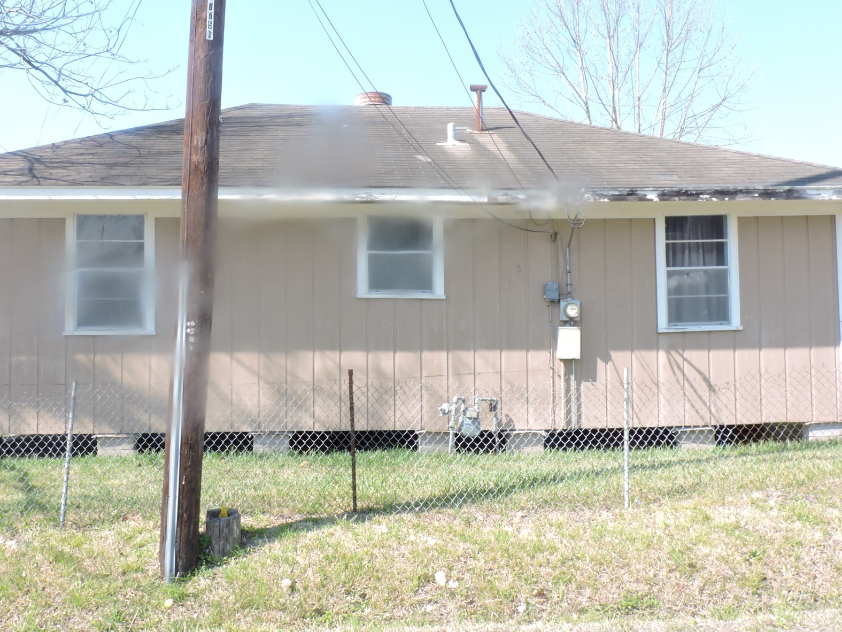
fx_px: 949
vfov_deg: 36.7
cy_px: 263
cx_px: 360
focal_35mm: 39
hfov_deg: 47.7
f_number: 7.8
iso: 100
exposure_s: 1/60
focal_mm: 5.4
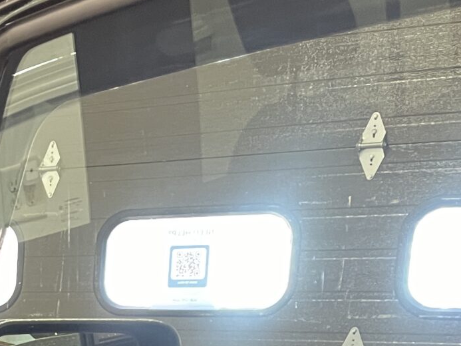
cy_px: 532
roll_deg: +0.4
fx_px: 1279
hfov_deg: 17.7
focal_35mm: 96
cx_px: -279
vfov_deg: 14.3
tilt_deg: -9.6
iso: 320
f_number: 1.6
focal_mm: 5.1
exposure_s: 1/60
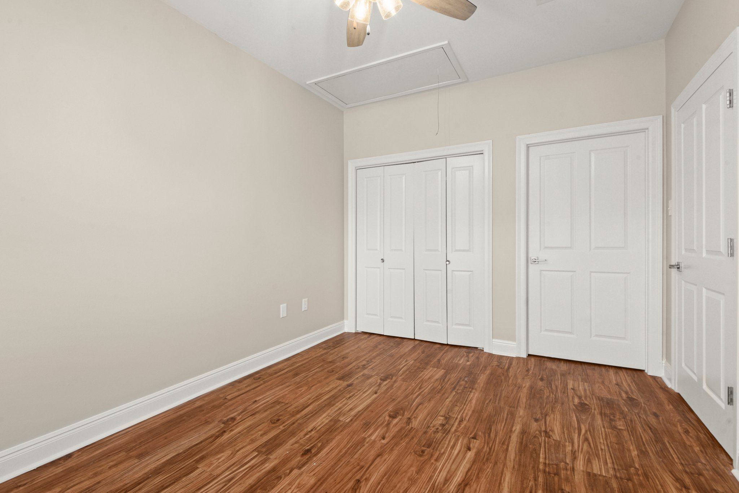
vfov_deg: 73.8
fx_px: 329
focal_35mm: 16
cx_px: 370
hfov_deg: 96.7
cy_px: 246
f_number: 10
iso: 320
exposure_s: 1/3
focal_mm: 16
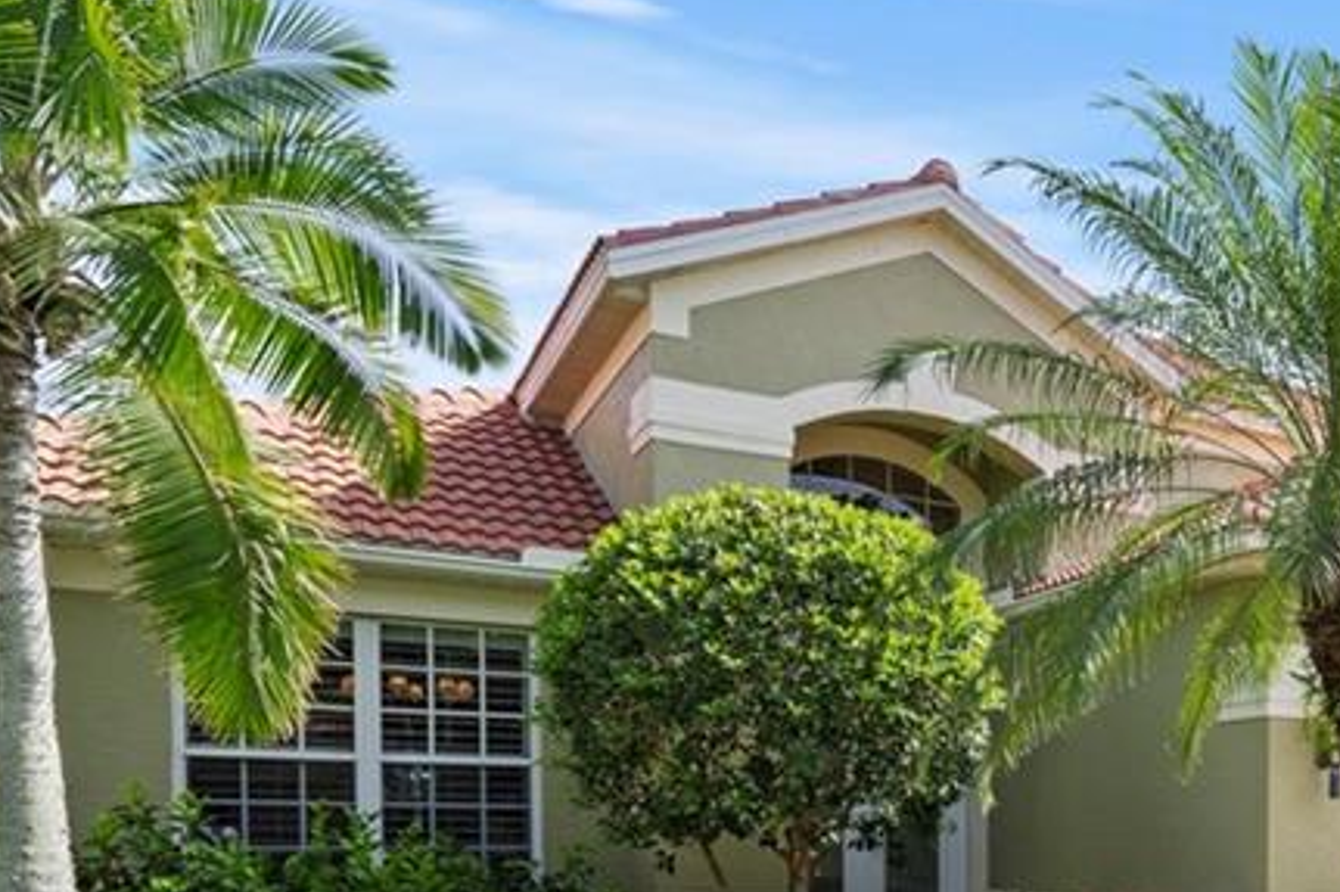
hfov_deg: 40.7
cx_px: 1480
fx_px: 1414
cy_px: 917
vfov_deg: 32.0
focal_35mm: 38
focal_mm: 16
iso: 320
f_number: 11
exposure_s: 1/160
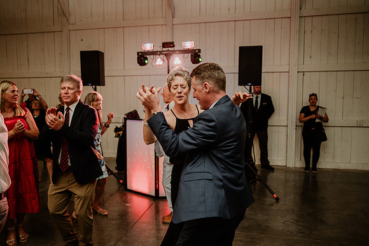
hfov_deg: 61.3
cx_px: 179
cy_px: 123
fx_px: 311
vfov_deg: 43.0
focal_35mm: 30
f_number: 2.8
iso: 125
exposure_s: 1/200
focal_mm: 29
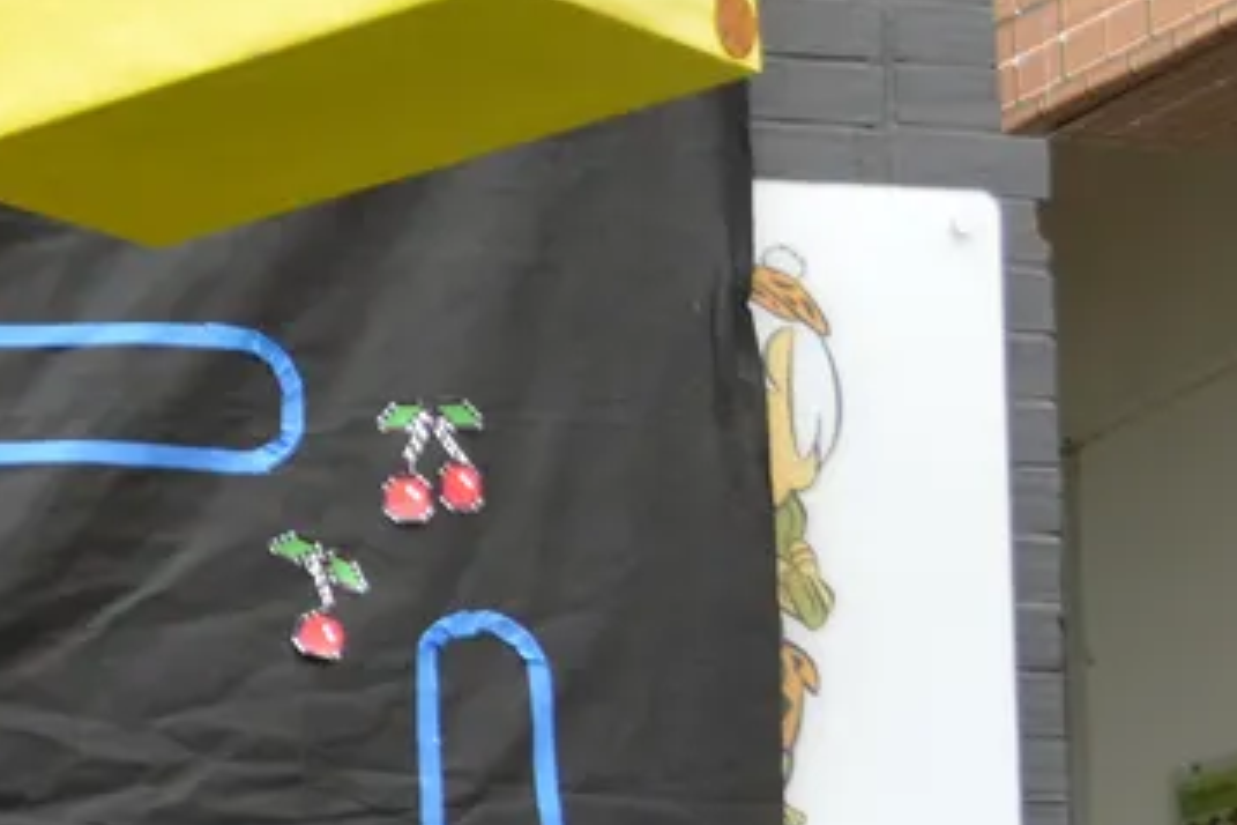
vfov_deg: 10.3
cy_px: 988
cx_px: -932
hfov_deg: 14.0
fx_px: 4501
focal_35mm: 131
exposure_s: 1/80
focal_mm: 22
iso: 400
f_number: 4.5
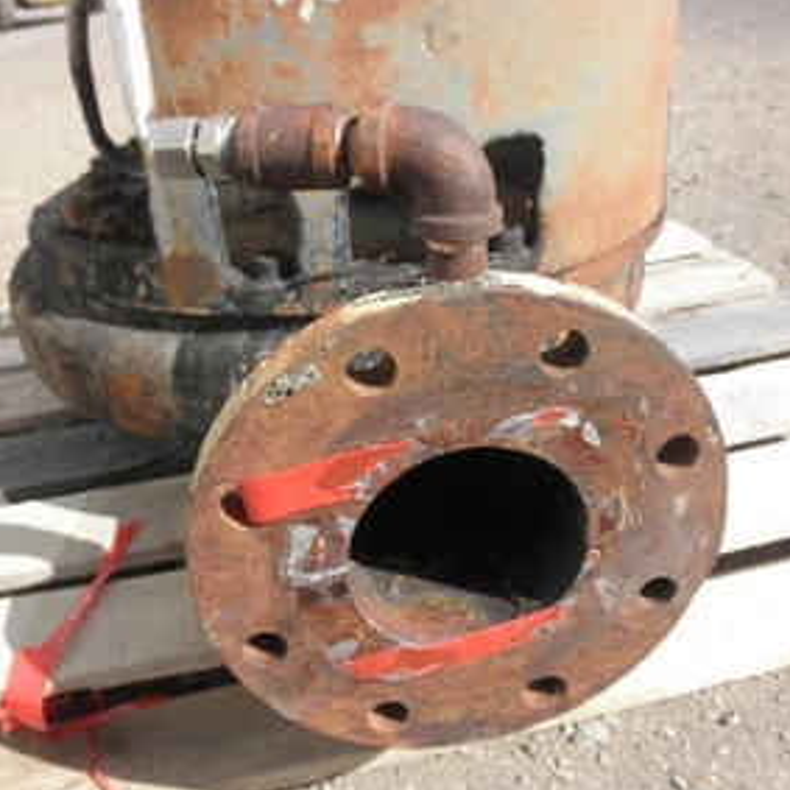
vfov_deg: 47.2
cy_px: 413
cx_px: 377
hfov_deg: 47.2
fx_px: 904
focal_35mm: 35
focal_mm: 5
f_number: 8.5
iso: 64
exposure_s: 1/80
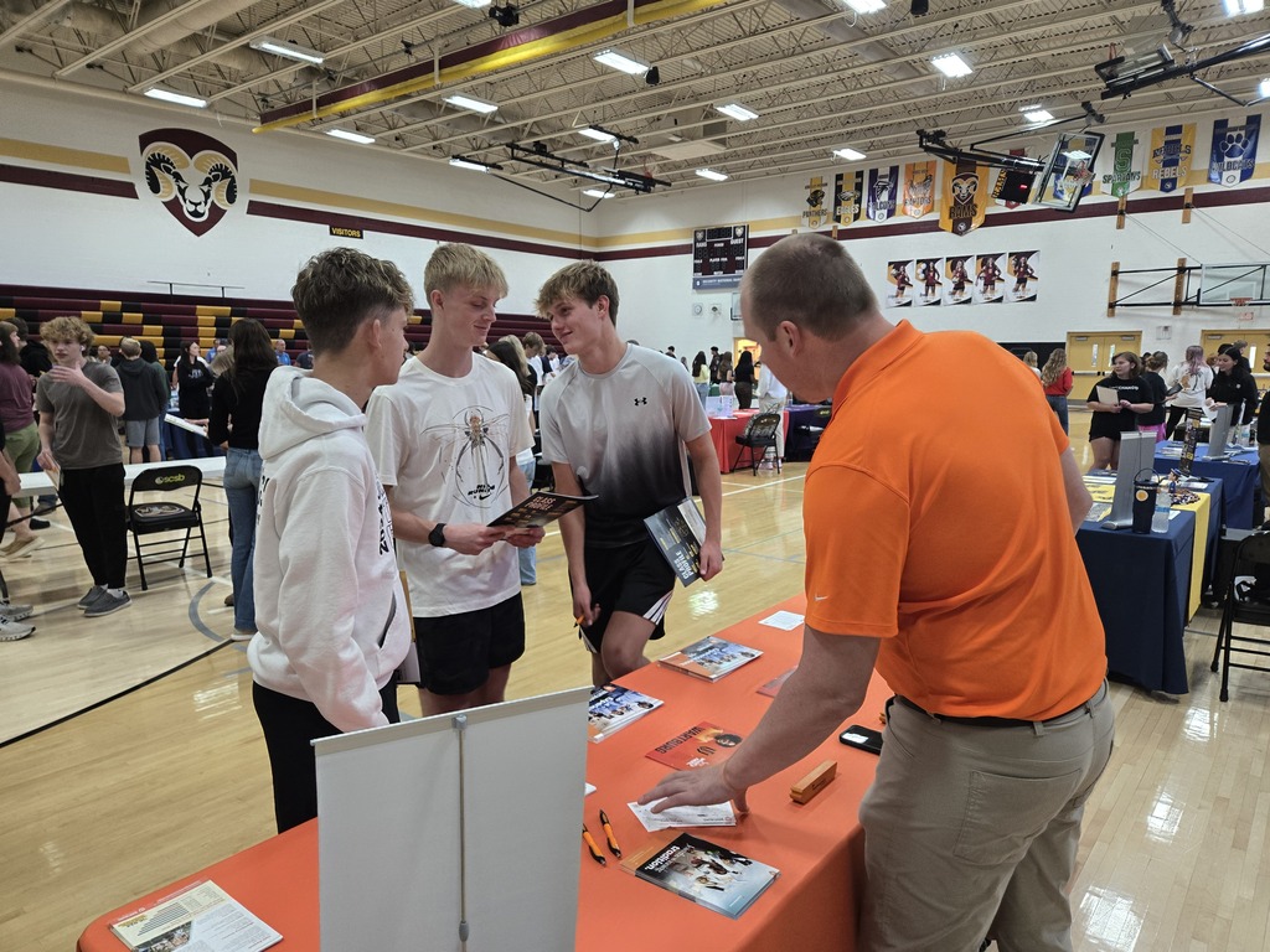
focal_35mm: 23
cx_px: 635
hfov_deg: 73.9
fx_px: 844
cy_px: 476
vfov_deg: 58.9
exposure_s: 1/120
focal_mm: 5.4
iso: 250
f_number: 1.8
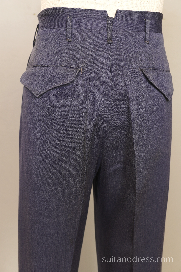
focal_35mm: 48
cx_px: 90
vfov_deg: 41.1
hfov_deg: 28.1
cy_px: 136
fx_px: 362
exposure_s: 1/20
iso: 200
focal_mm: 32
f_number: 4.5
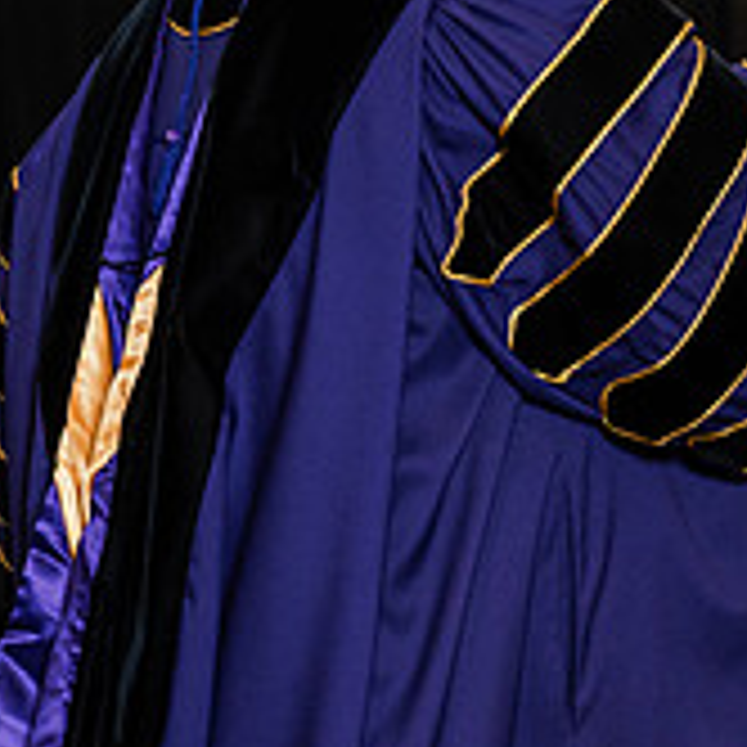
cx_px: 806
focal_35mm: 208
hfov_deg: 8.4
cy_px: 65
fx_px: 5078
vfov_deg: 8.4
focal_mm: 70
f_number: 4.5
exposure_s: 1/200
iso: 1250
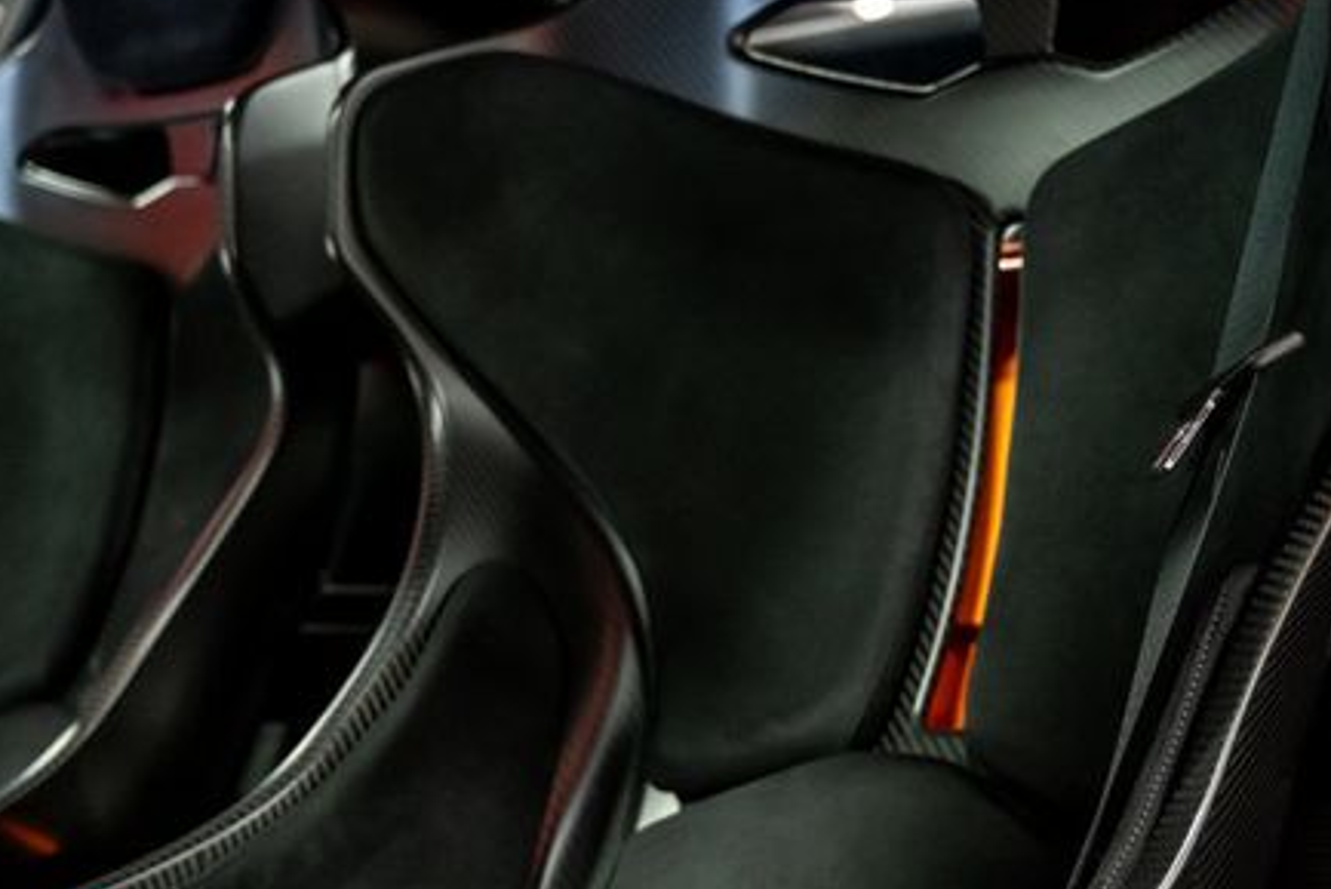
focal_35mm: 65
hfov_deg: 30.8
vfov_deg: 20.9
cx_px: 864
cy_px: 438
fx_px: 2404
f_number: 4
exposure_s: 1/60
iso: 5000
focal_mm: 44
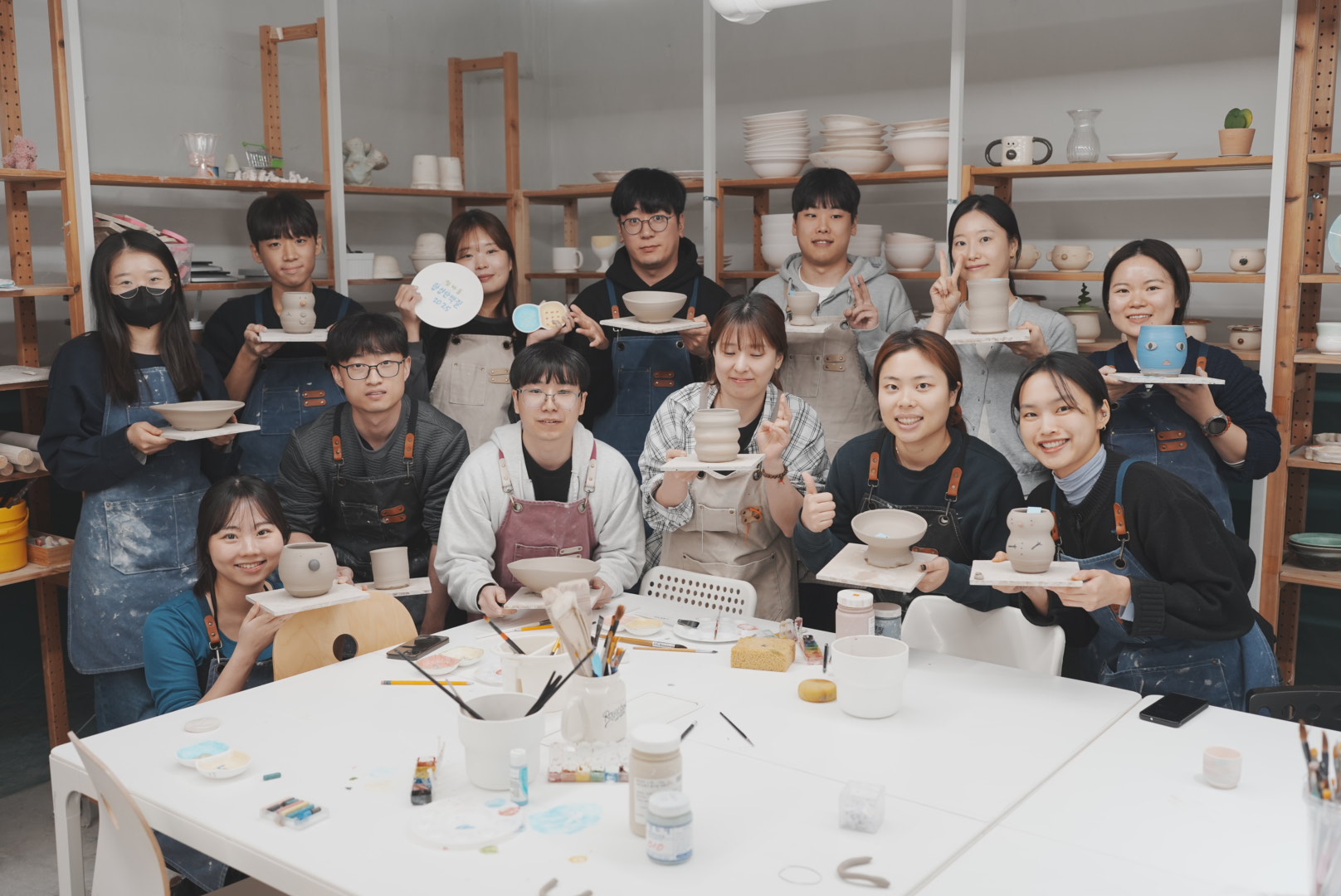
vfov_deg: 37.9
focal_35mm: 35
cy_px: 448
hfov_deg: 54.4
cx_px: 670
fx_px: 1305
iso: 320
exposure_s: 1/125
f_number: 2.8
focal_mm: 35
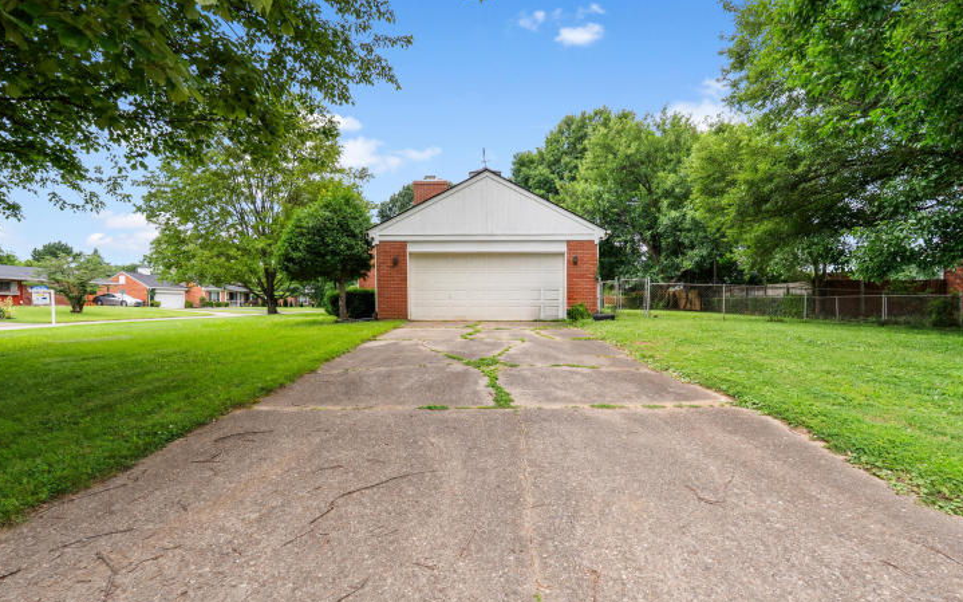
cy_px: 322
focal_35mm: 18
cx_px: 486
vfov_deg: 66.3
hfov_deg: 92.6
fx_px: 460
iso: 400
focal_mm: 16.5
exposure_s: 1/250
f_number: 11
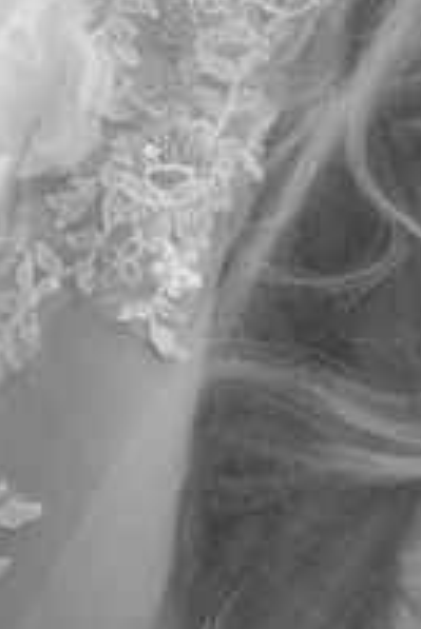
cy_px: 610
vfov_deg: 5.5
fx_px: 6601
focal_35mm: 377
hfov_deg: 3.6
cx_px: 814
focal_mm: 50
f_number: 1.8
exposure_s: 1/1000
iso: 31
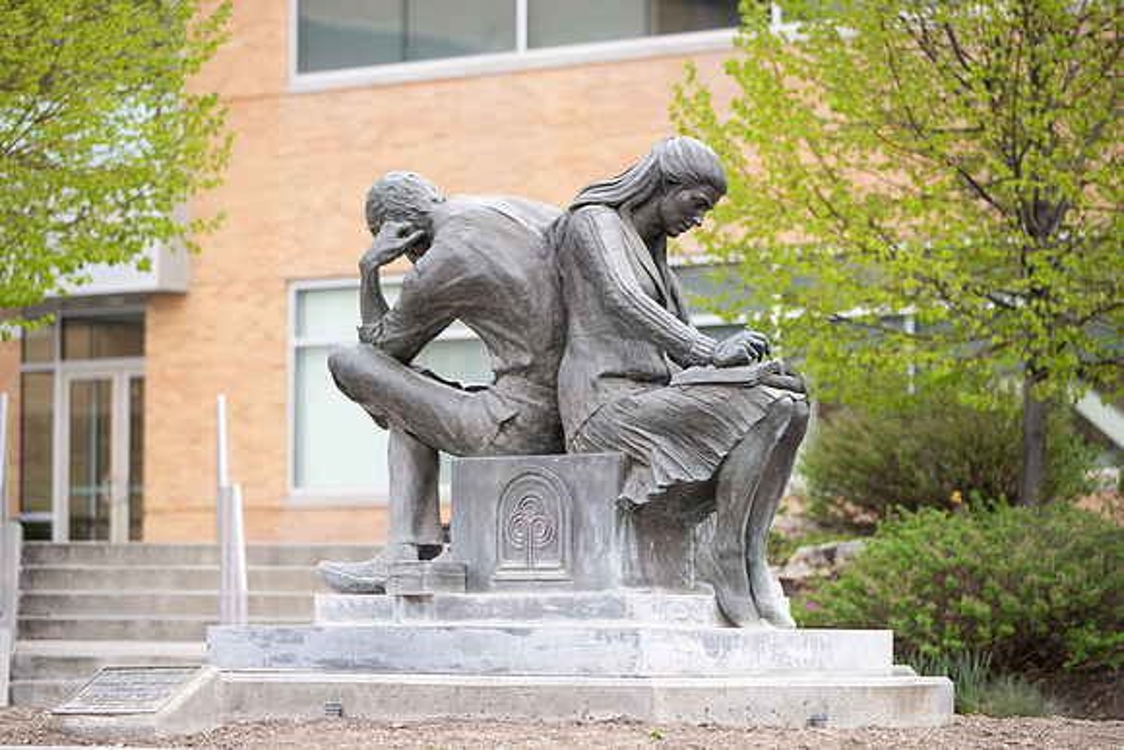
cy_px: 401
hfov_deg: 15.7
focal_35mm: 130
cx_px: 543
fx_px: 4074
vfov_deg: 10.5
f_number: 2.8
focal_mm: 120
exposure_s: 1/400
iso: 200
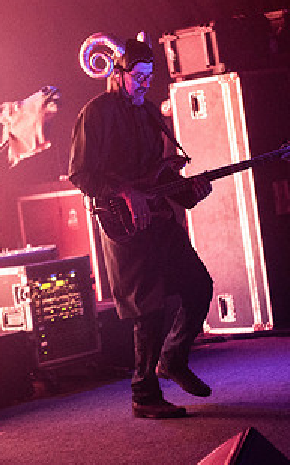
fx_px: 1834
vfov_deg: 14.4
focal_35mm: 145
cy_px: 216
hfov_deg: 9.0
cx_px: -1
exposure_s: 1/160
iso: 4000
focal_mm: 70
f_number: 3.2
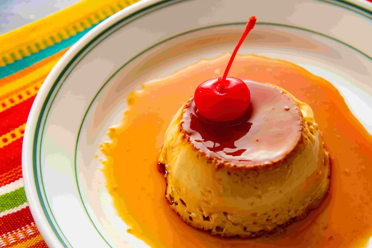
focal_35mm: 120
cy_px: 124
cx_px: 186
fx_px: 1240
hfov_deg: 17.1
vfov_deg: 11.4
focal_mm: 120
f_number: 8
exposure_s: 1/125
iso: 200
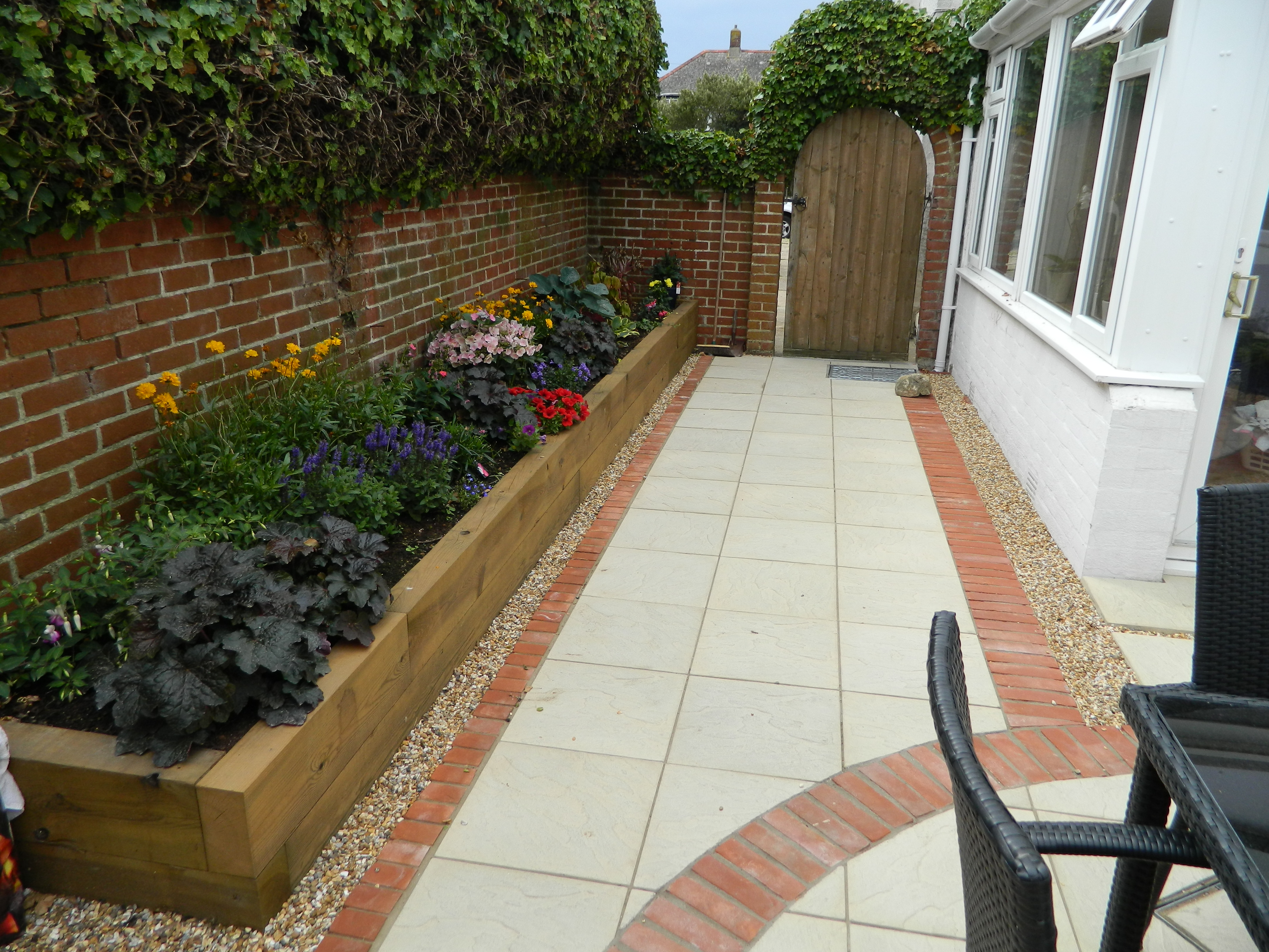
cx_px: 634
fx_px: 916
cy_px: 476
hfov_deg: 69.4
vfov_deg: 54.9
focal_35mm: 25
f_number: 3.1
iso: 80
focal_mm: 4.5
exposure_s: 1/400
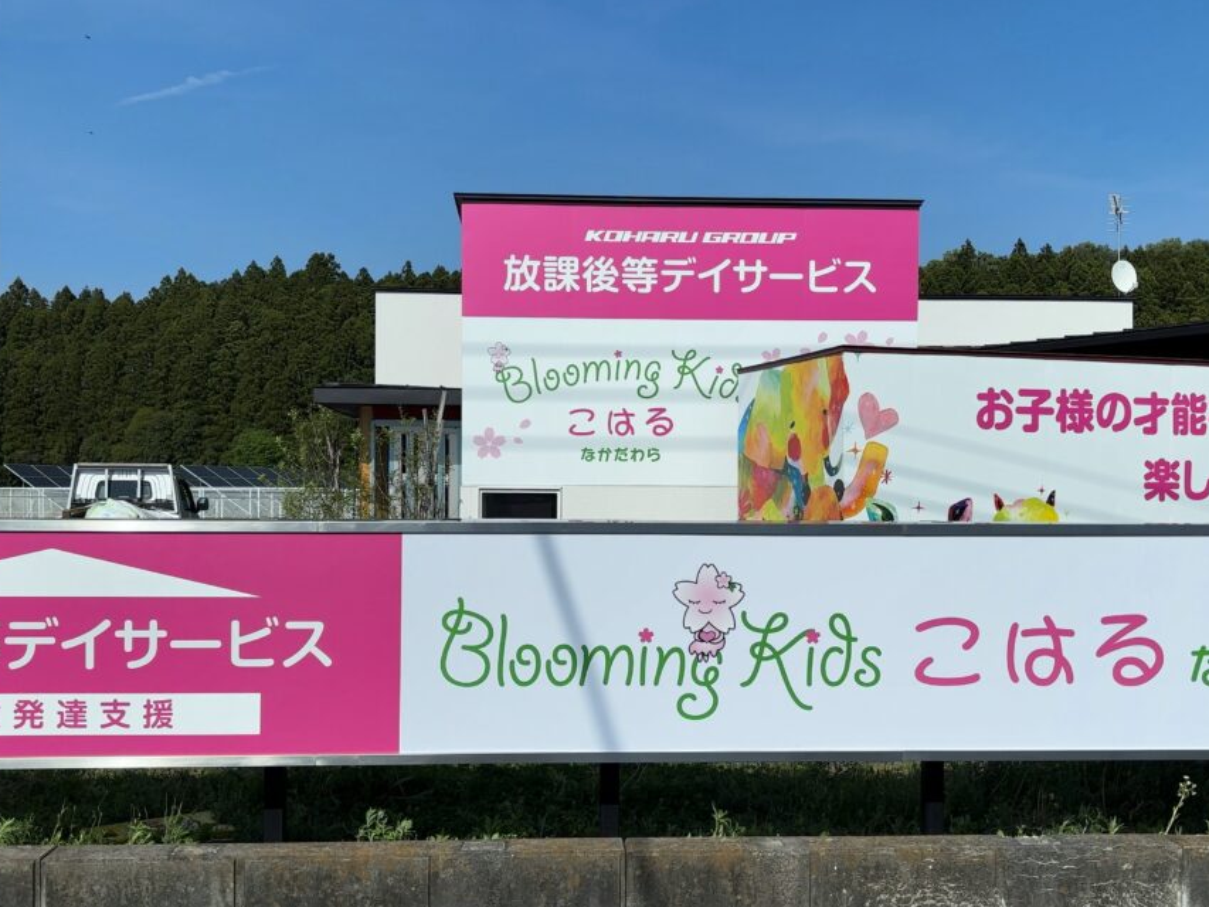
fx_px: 1362
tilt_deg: +0.8
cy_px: 486
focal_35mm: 39
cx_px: 614
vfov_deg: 36.8
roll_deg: -0.8
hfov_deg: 47.9
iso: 50
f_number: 1.6
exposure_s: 1/7692
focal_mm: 5.96
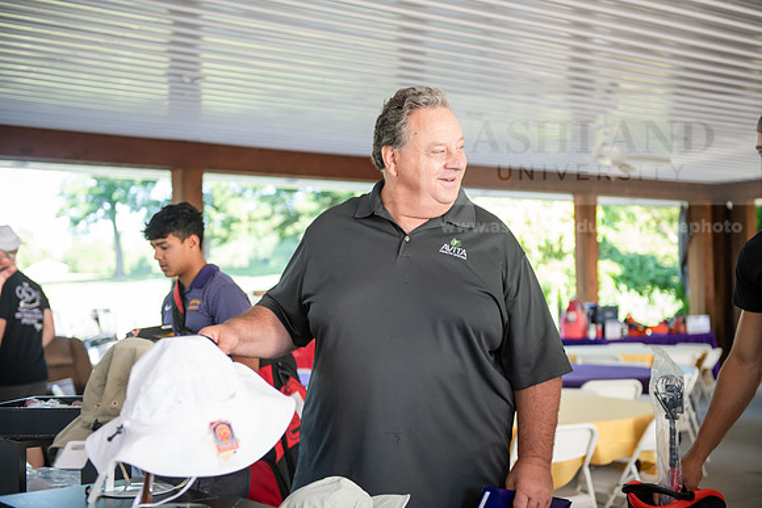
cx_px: 381
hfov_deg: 38.2
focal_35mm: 52
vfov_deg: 26.0
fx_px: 1101
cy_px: 254
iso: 400
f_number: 3.2
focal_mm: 52
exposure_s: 1/200
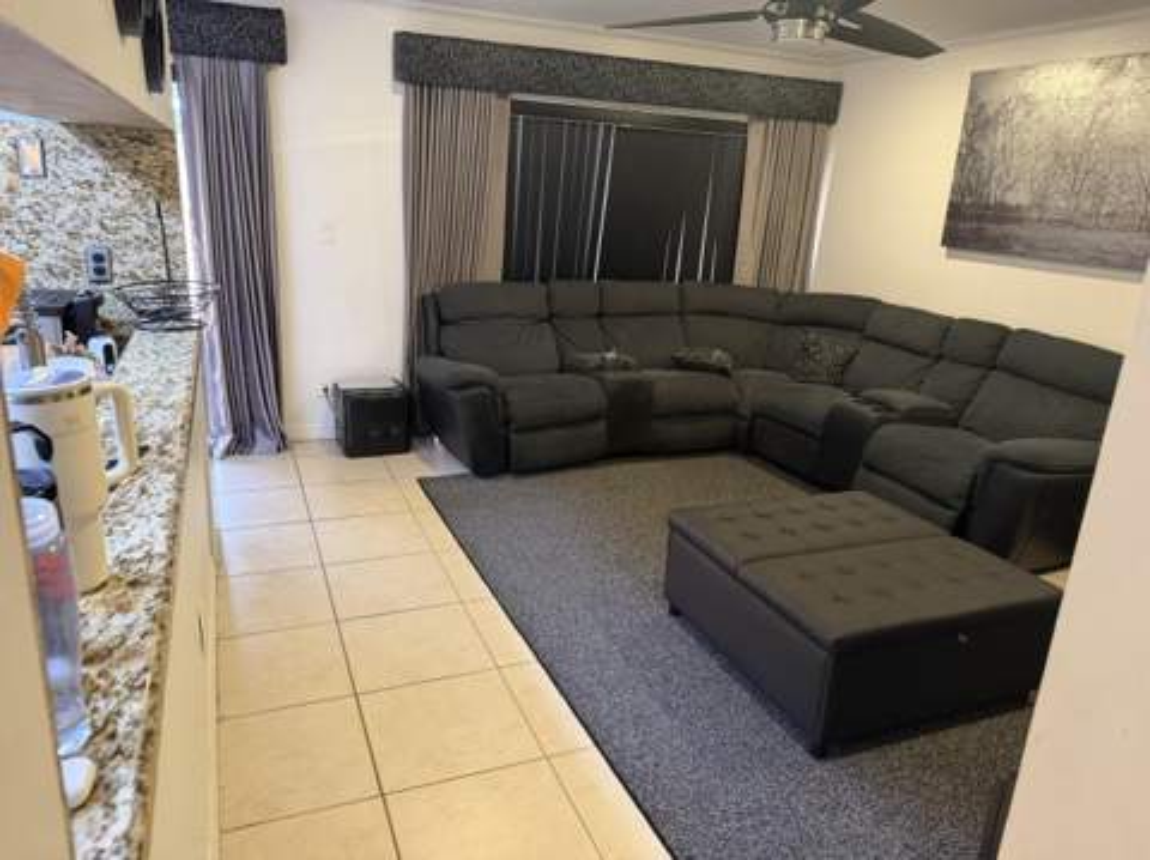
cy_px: 430
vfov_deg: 56.7
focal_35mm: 24
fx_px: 797
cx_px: 575
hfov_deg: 71.7
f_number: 1.78
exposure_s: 1/60
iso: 400
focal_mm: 6.76
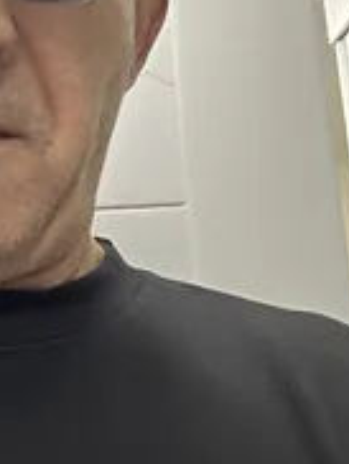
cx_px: -41
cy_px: 222
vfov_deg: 26.3
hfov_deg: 19.1
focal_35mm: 74
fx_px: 992
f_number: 1.9
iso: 400
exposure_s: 1/33
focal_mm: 2.69
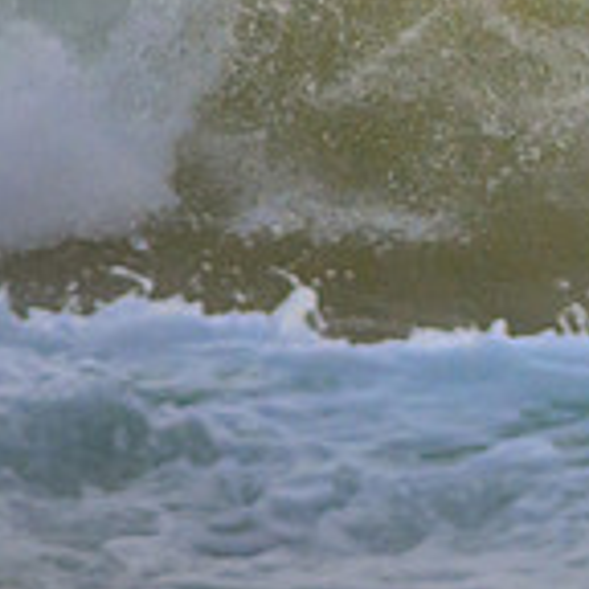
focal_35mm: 1884
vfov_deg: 0.9
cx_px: 1147
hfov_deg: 0.9
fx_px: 36268
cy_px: 66
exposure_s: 1/2000
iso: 720
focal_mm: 400
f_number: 5.6
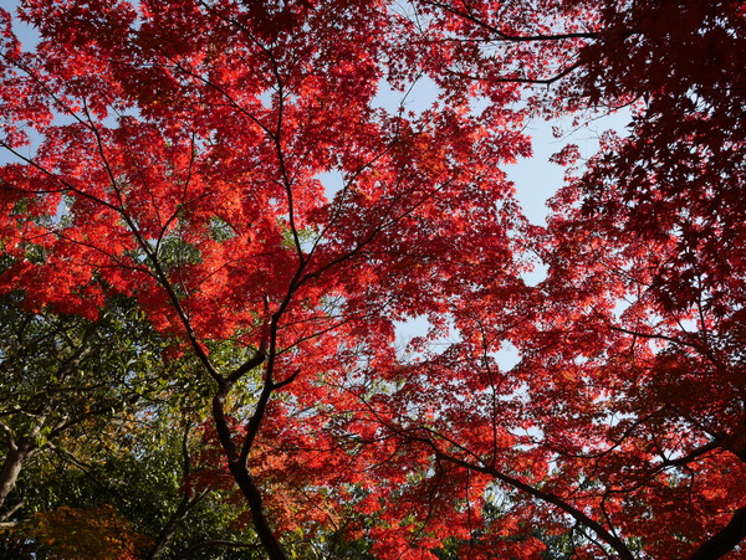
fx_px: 1035
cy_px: 280
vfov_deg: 30.3
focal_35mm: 48
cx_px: 373
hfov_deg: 39.6
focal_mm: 24
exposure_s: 1/200
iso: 200
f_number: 7.1
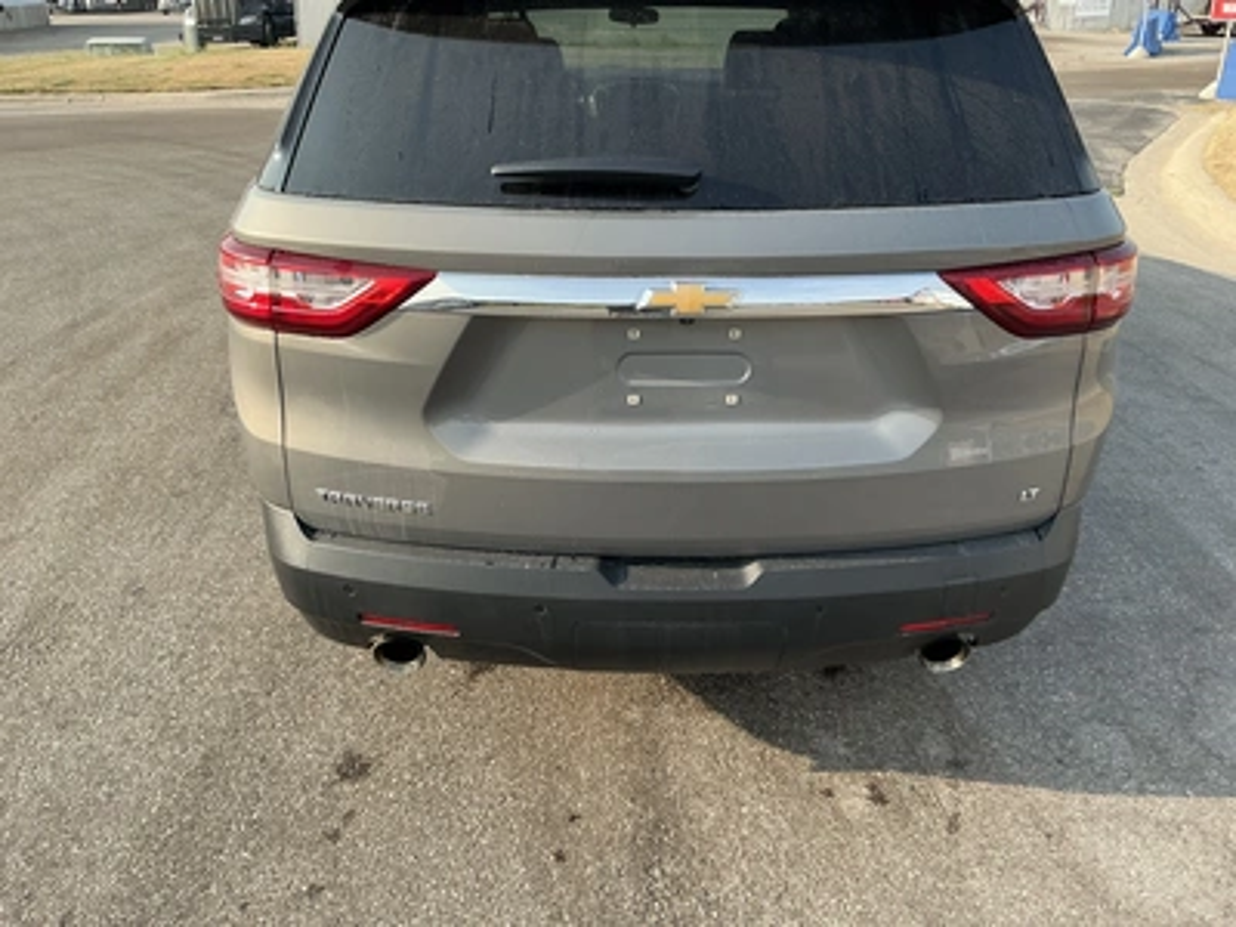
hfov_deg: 63.4
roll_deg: -2.3
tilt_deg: -22.0
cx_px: 618
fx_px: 1000
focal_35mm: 28
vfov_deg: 49.7
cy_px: 464
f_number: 1.8
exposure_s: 1/442
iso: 25
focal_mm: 3
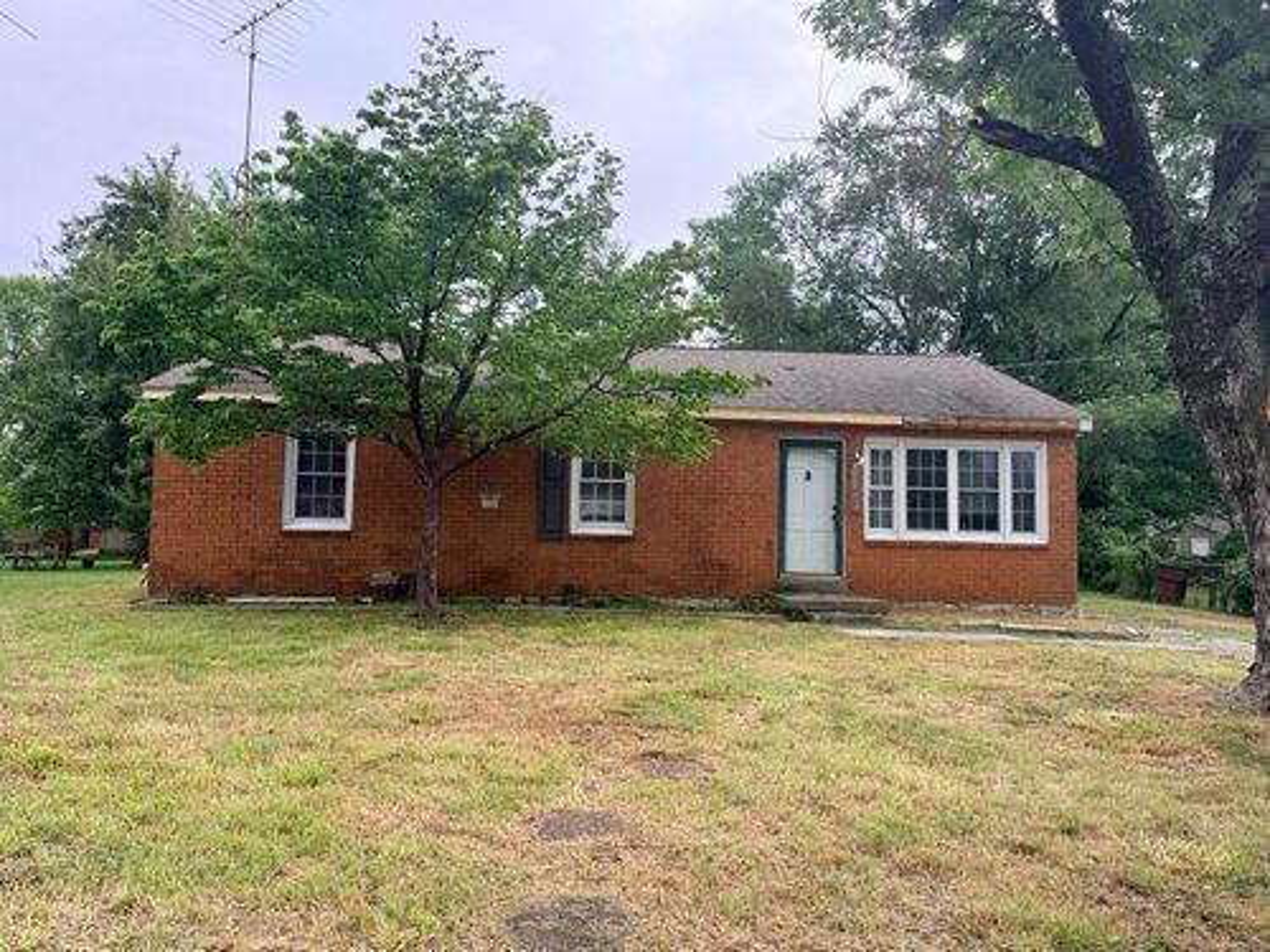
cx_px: 635
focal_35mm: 24
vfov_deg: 56.8
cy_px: 476
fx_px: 881
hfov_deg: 71.6
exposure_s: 1/580
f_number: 1.78
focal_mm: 6.76
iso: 100
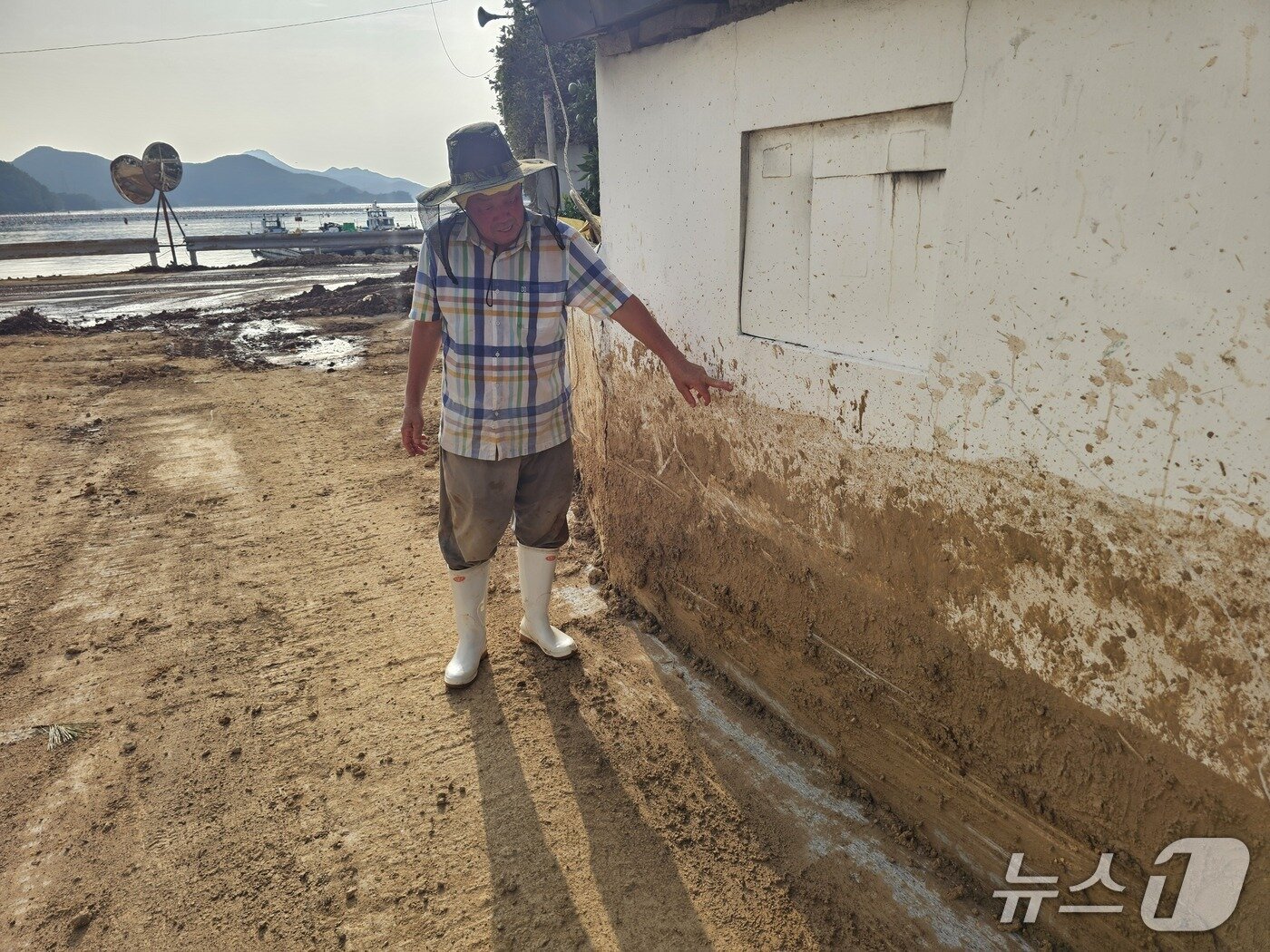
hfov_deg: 73.9
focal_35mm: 23
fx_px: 844
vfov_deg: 58.9
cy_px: 476
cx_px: 635
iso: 10
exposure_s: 1/494
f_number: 1.7
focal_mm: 6.3
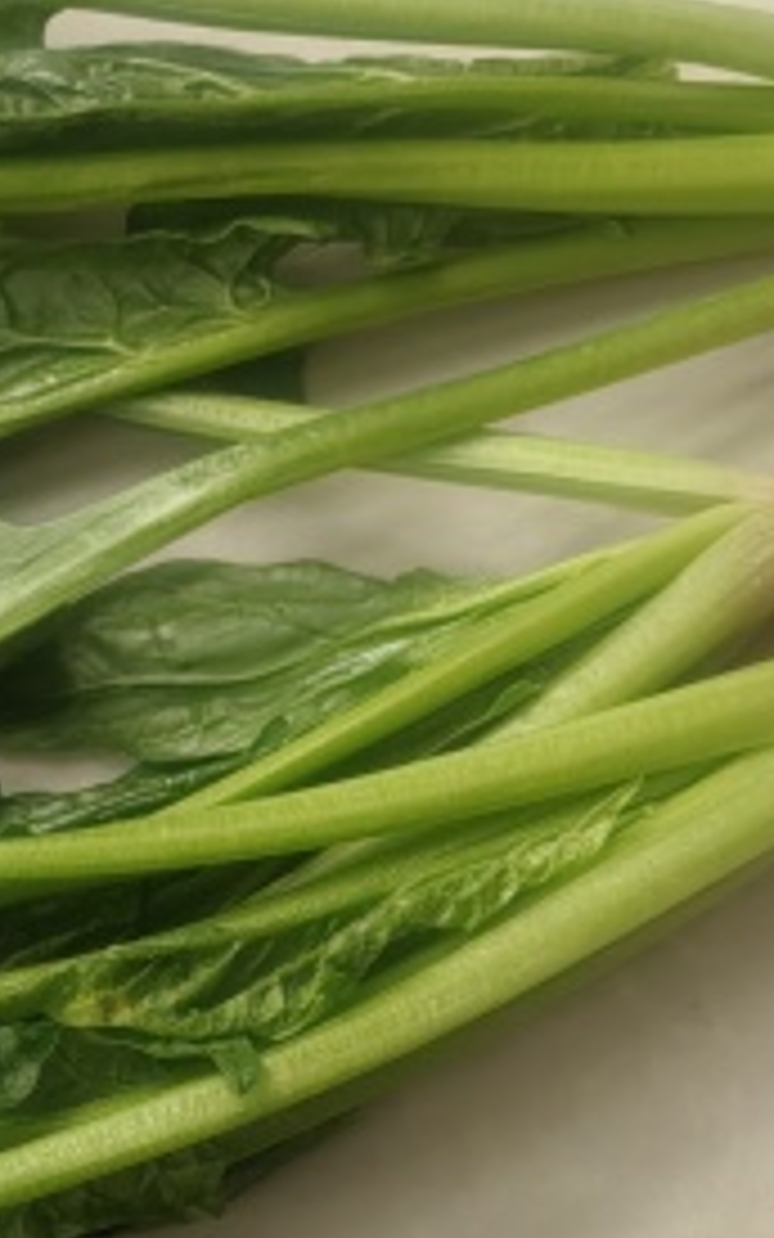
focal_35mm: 111
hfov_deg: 10.9
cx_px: -680
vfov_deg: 18.3
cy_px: 1200
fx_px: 3744
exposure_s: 1/791
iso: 50
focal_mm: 5.72
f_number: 2
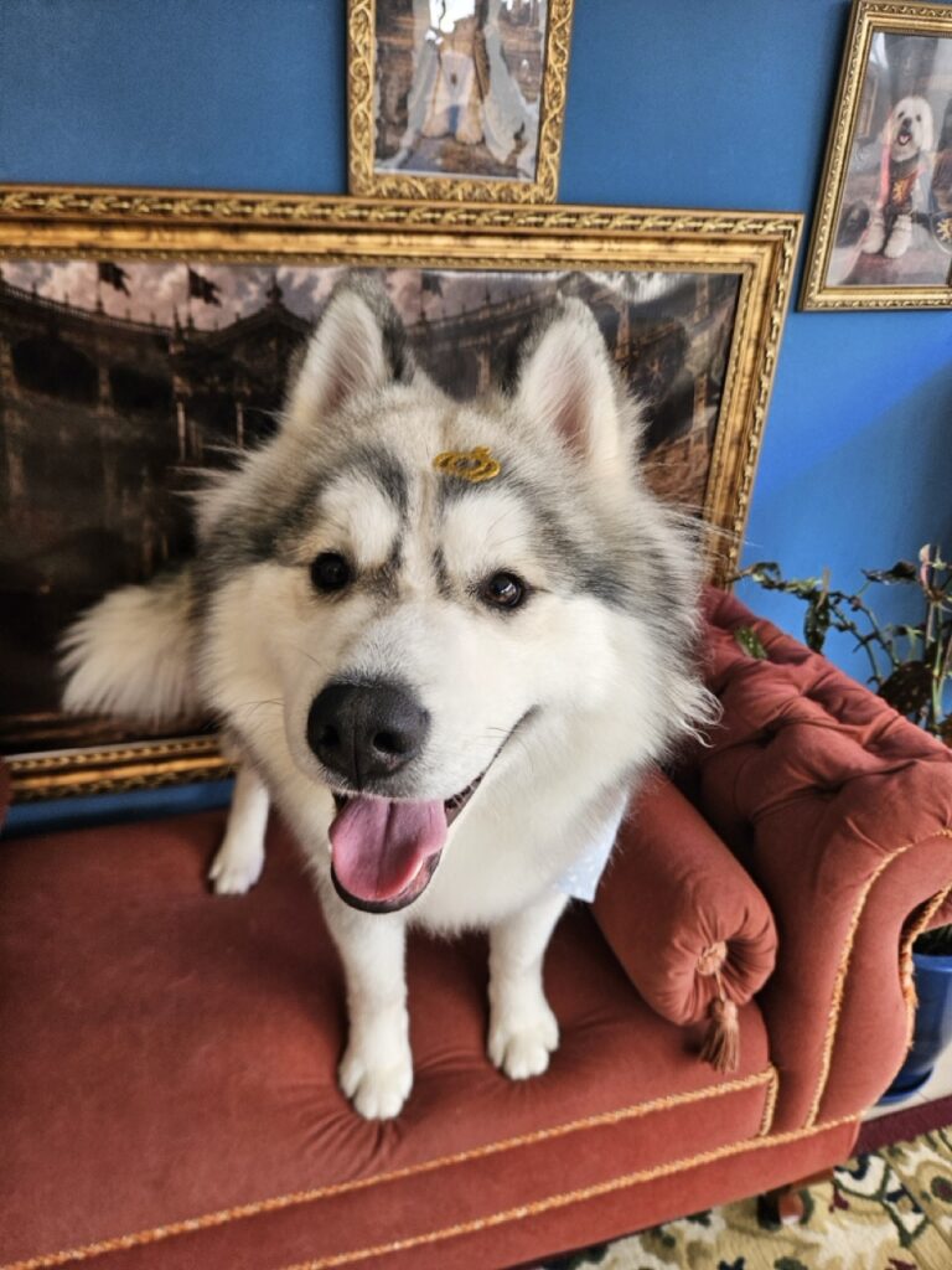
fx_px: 843
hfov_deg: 58.9
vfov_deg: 73.9
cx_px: 476
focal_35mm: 23
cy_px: 635
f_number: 1.8
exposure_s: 1/359
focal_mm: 5.4
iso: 100
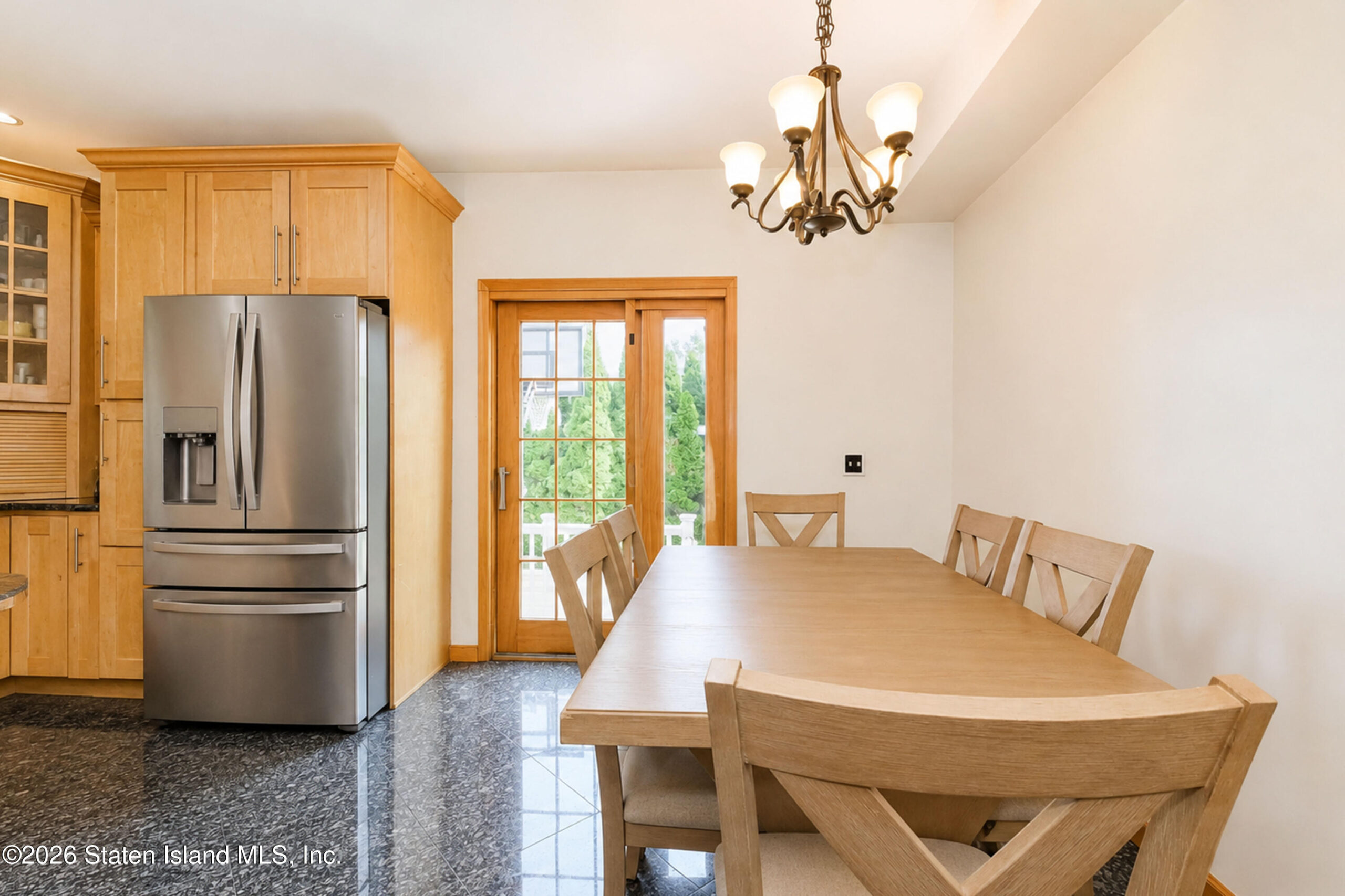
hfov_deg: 100.4
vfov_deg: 77.3
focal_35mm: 15
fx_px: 560
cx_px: 672
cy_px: 448
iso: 2000
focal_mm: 10
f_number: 8
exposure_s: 1/60
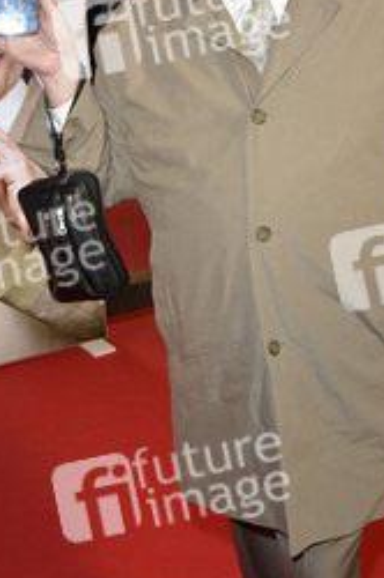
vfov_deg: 34.9
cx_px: 238
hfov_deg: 24.1
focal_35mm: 56
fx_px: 898
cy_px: 141
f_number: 6.3
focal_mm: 35
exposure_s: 1/200
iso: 1250
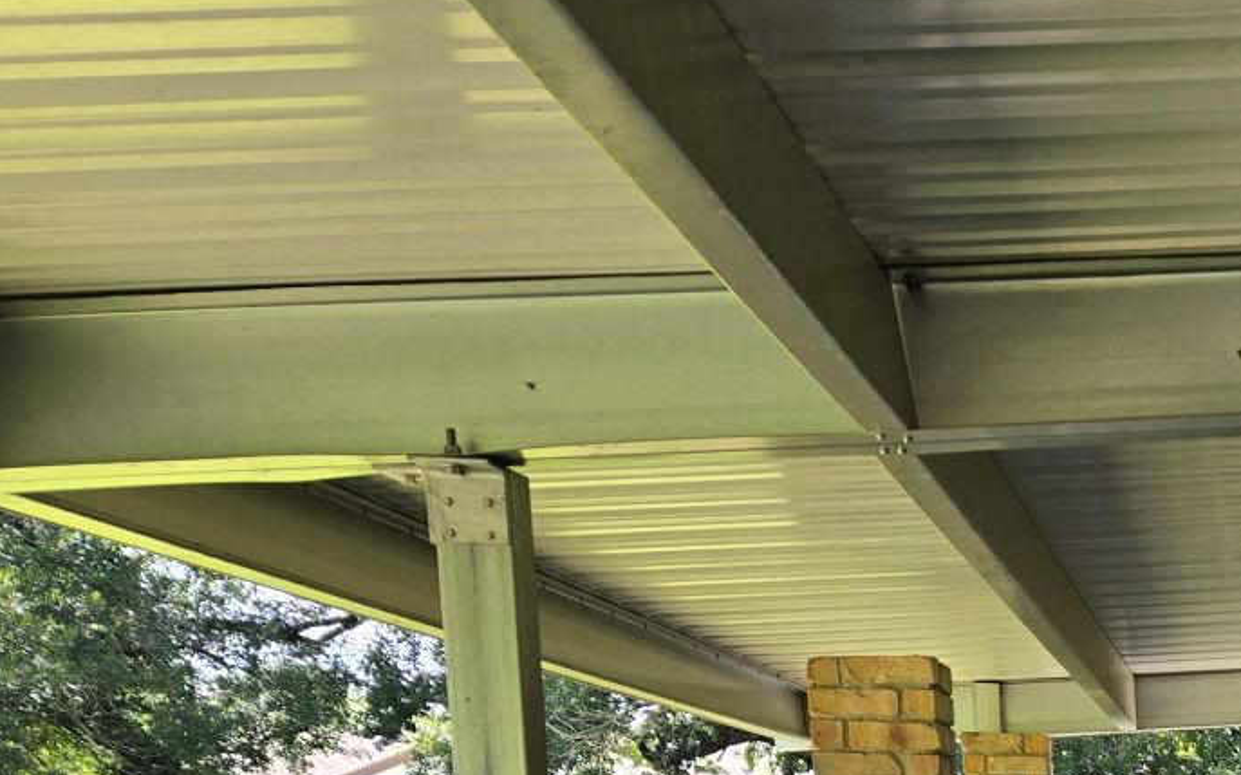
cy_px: 1330
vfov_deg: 16.0
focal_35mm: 71
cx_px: 1543
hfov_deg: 25.6
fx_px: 2401
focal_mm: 5.4
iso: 25
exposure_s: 1/237
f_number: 1.8
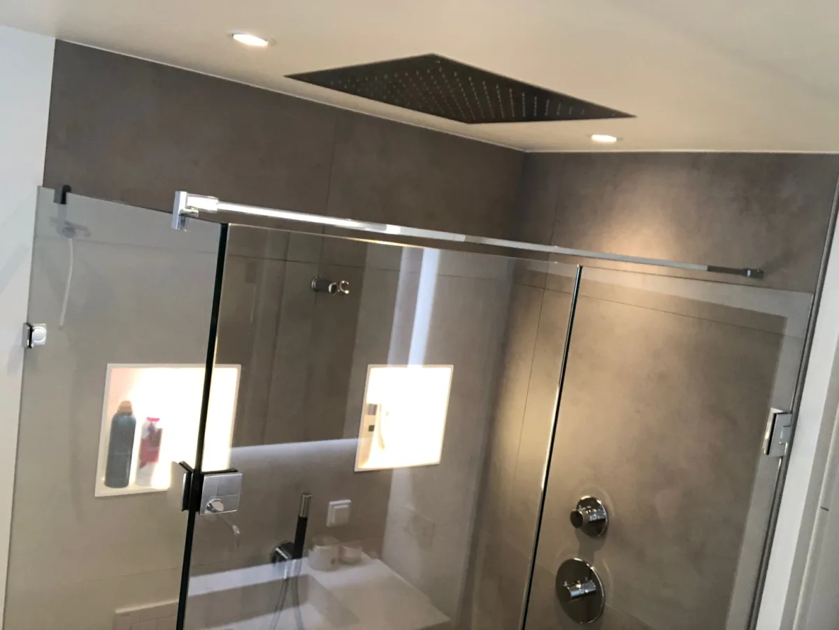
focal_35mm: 32
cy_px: 315
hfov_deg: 56.8
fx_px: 776
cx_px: 420
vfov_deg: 44.2
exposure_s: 1/50
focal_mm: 2.87
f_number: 2.2
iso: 200
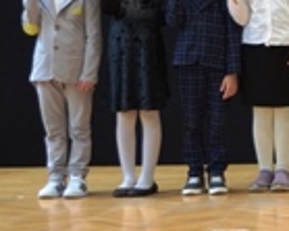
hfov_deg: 8.2
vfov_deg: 7.0
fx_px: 1880
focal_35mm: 220
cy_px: 10
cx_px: 634
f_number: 4.5
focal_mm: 34
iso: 560
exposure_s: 1/60
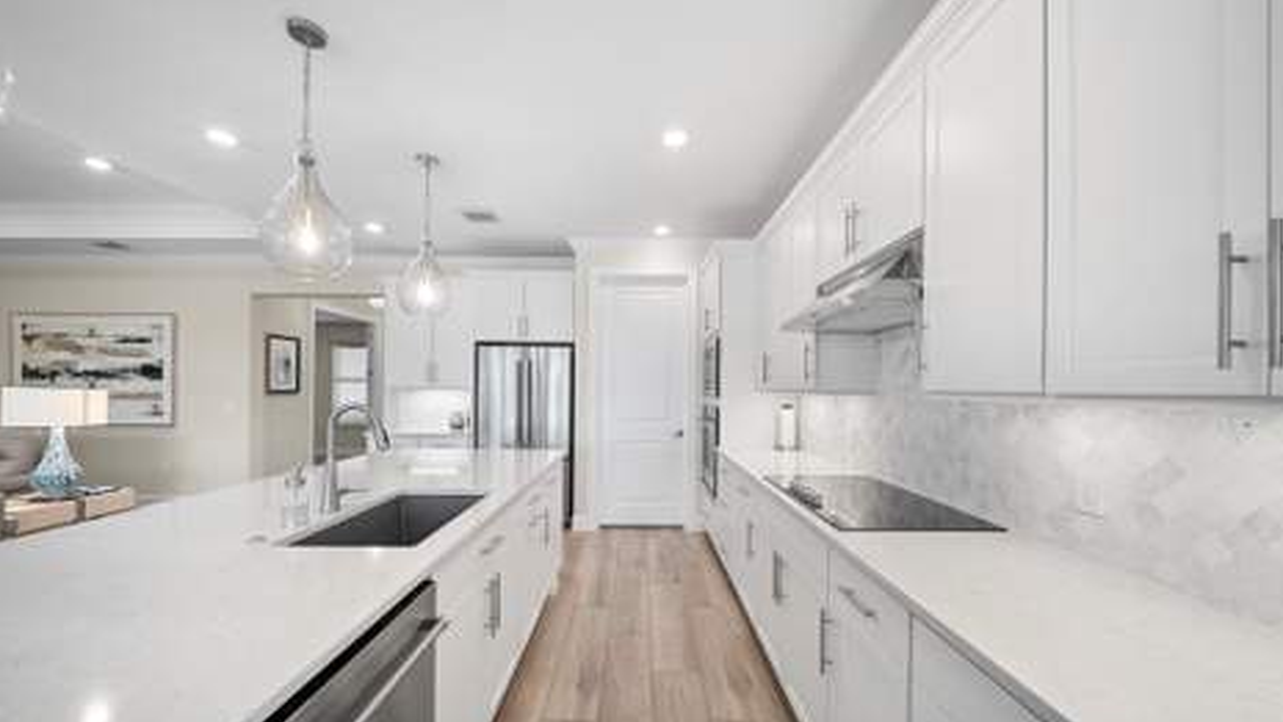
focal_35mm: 13
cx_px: 639
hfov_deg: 110.8
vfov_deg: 78.2
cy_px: 396
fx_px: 442
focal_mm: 12
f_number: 11
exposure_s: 1/25
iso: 2000
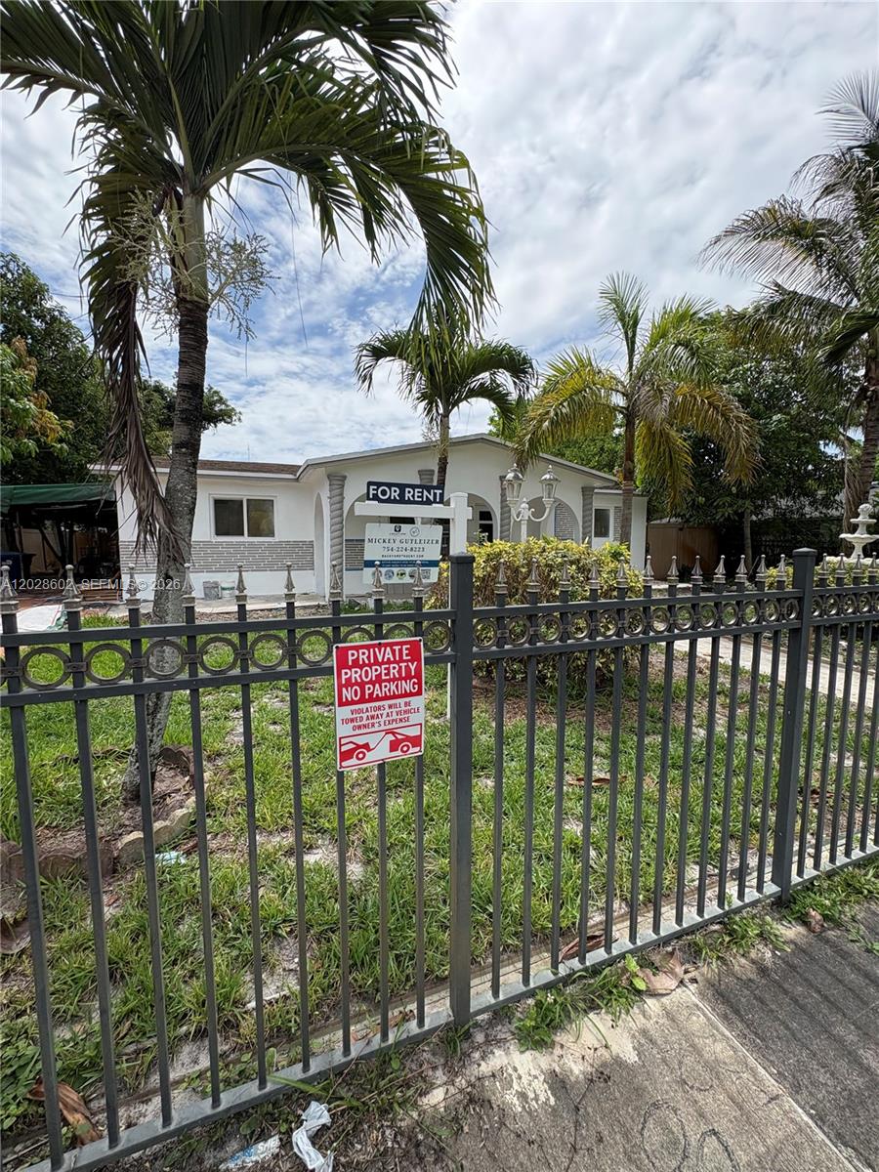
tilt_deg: -5.0
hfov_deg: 85.7
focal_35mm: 14
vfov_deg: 102.1
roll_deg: +0.1
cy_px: 586
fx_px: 474
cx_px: 440
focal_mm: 2.22
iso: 50
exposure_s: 1/2083
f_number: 2.2
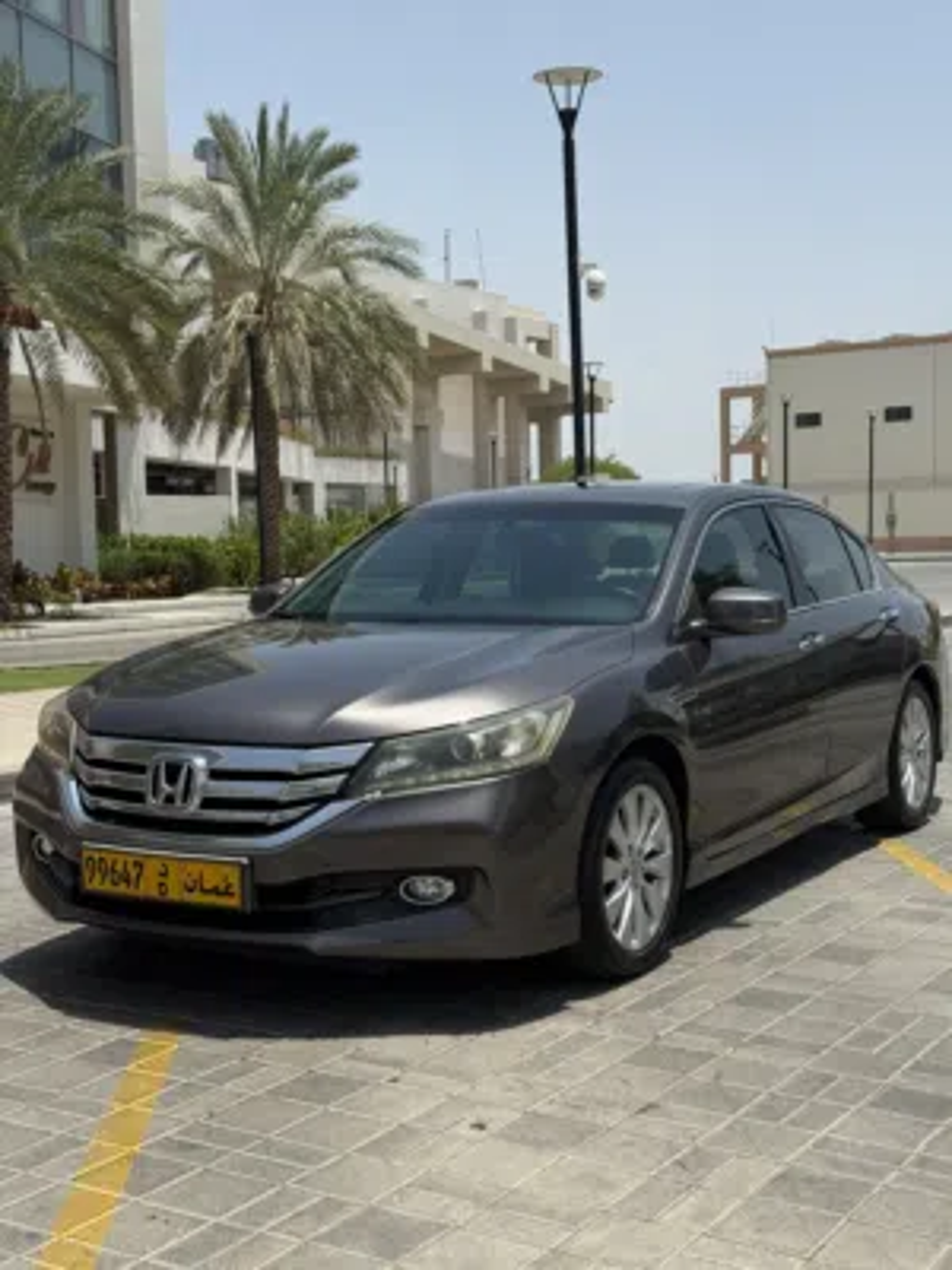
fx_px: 1760
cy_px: 635
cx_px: 476
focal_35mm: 48
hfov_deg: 30.3
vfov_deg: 39.7
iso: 100
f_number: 1.78
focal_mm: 6.76
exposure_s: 1/8772
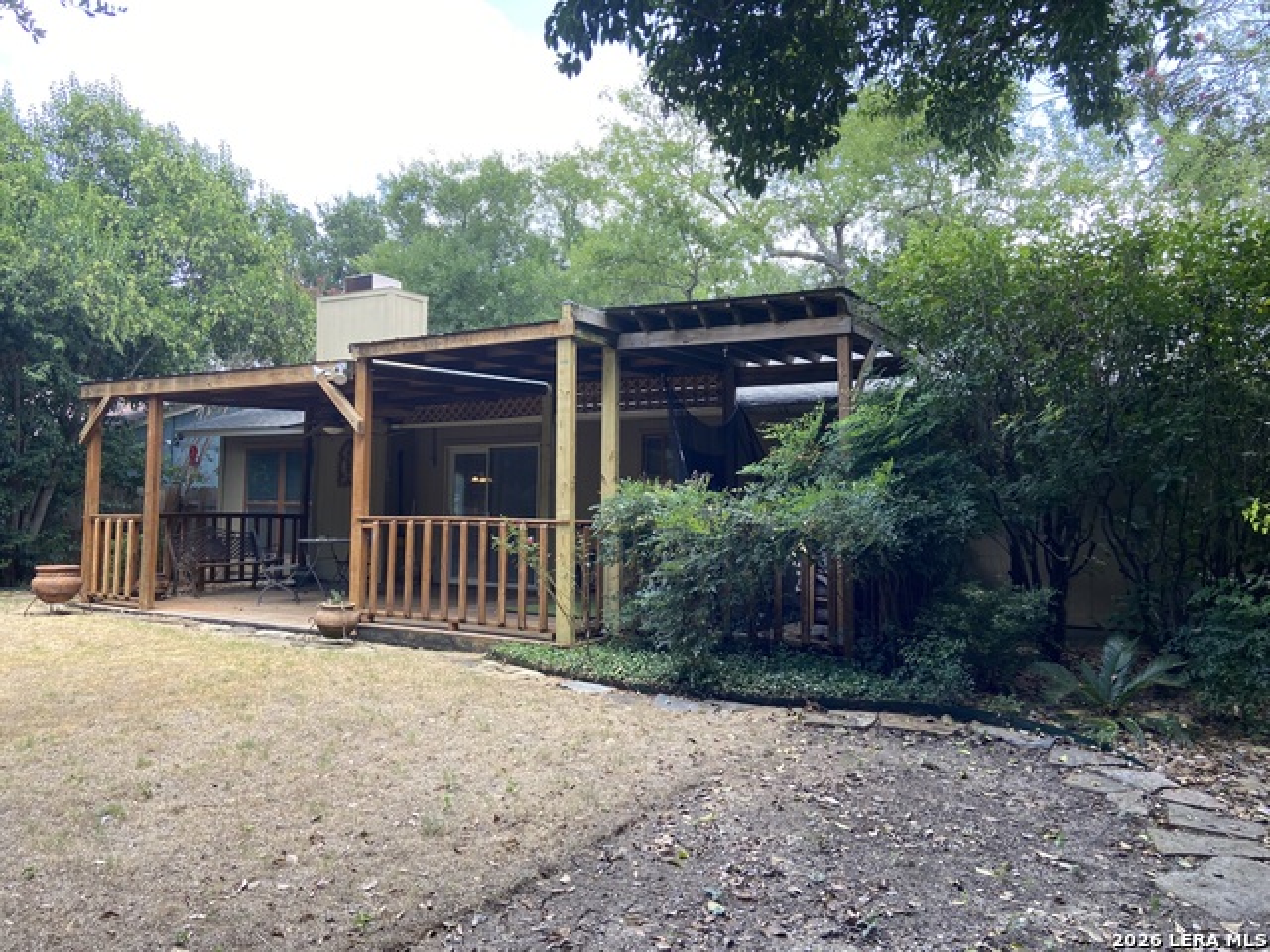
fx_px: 954
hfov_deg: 67.3
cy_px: 476
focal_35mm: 26
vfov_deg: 53.1
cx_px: 635
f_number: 1.8
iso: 32
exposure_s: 1/166
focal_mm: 4.25
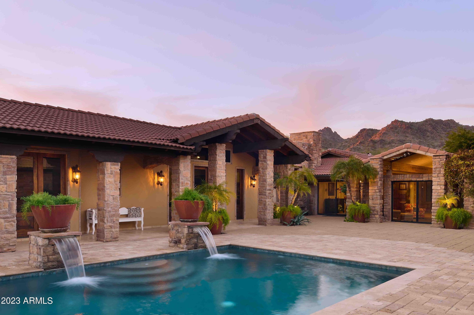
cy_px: 158
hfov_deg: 65.5
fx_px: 368
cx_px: 237
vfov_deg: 46.4
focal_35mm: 28
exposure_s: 1.6
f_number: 14
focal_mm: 19
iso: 250
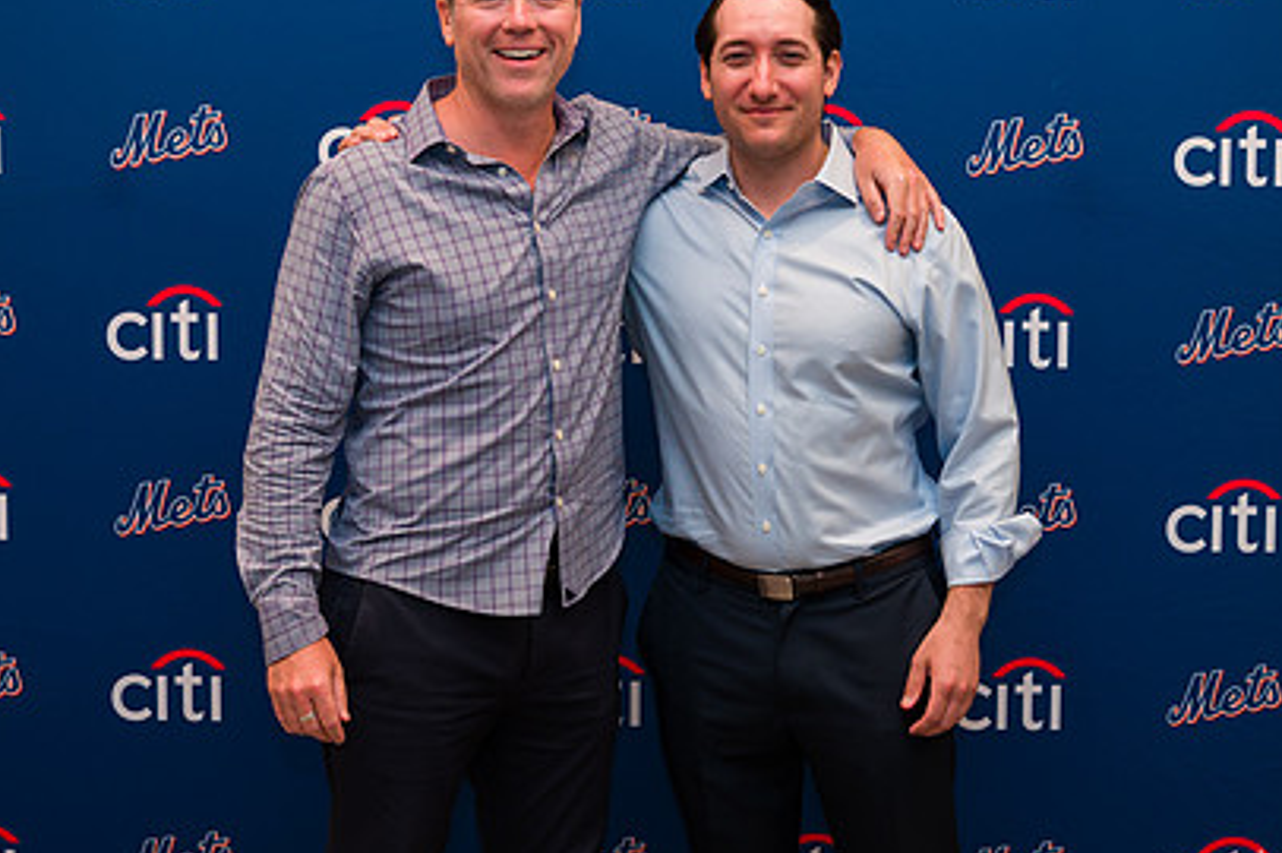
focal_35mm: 60
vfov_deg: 22.6
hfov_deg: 33.4
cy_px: 341
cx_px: 628
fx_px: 2135
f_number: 4
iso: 400
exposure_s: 1/200
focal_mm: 42
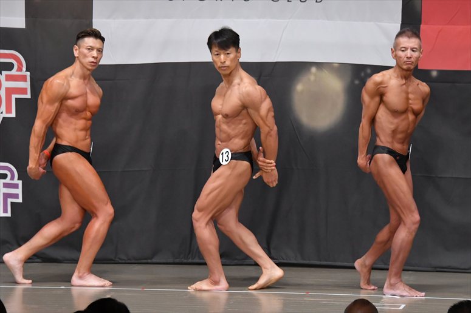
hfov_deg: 8.6
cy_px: 156
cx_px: 236
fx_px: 3139
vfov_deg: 5.7
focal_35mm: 240
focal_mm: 160
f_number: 5.6
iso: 5000
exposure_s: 1/400
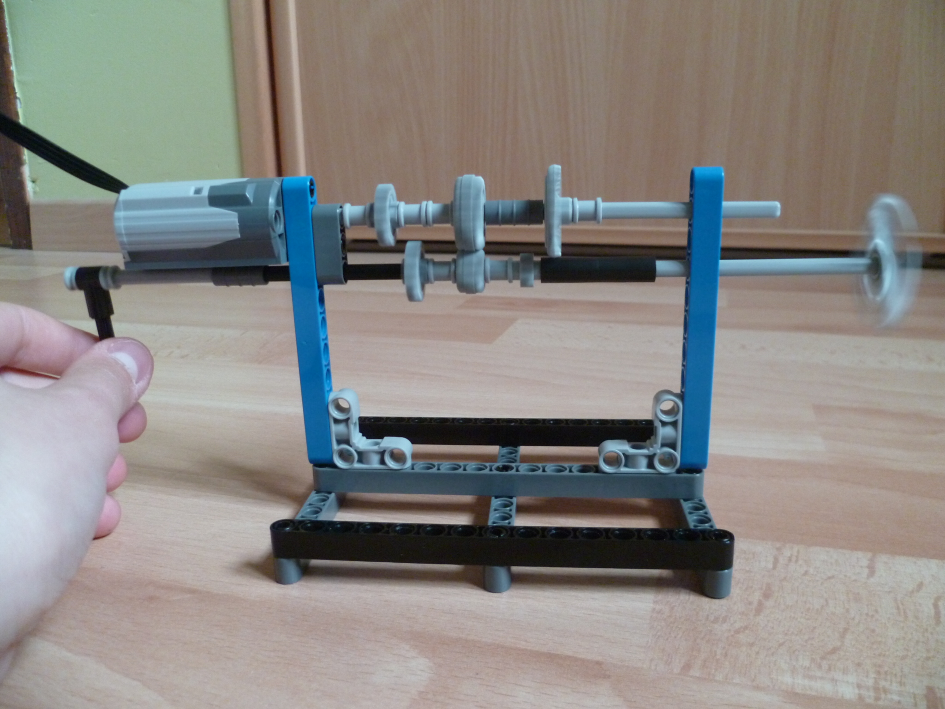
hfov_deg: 63.4
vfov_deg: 49.7
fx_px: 764
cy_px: 354
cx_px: 472
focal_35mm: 28
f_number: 2.8
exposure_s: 1/30
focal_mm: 5
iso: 400
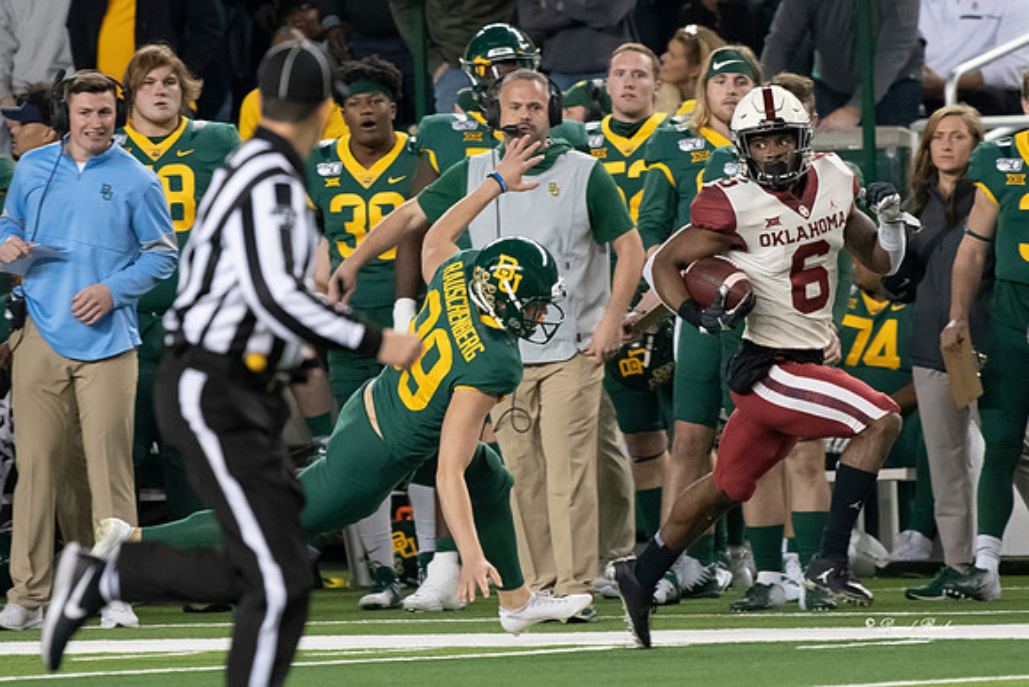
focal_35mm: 731
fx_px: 20890
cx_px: 486
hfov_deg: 2.8
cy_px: 328
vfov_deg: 1.9
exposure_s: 1/1000
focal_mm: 420
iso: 5600
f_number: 5.6
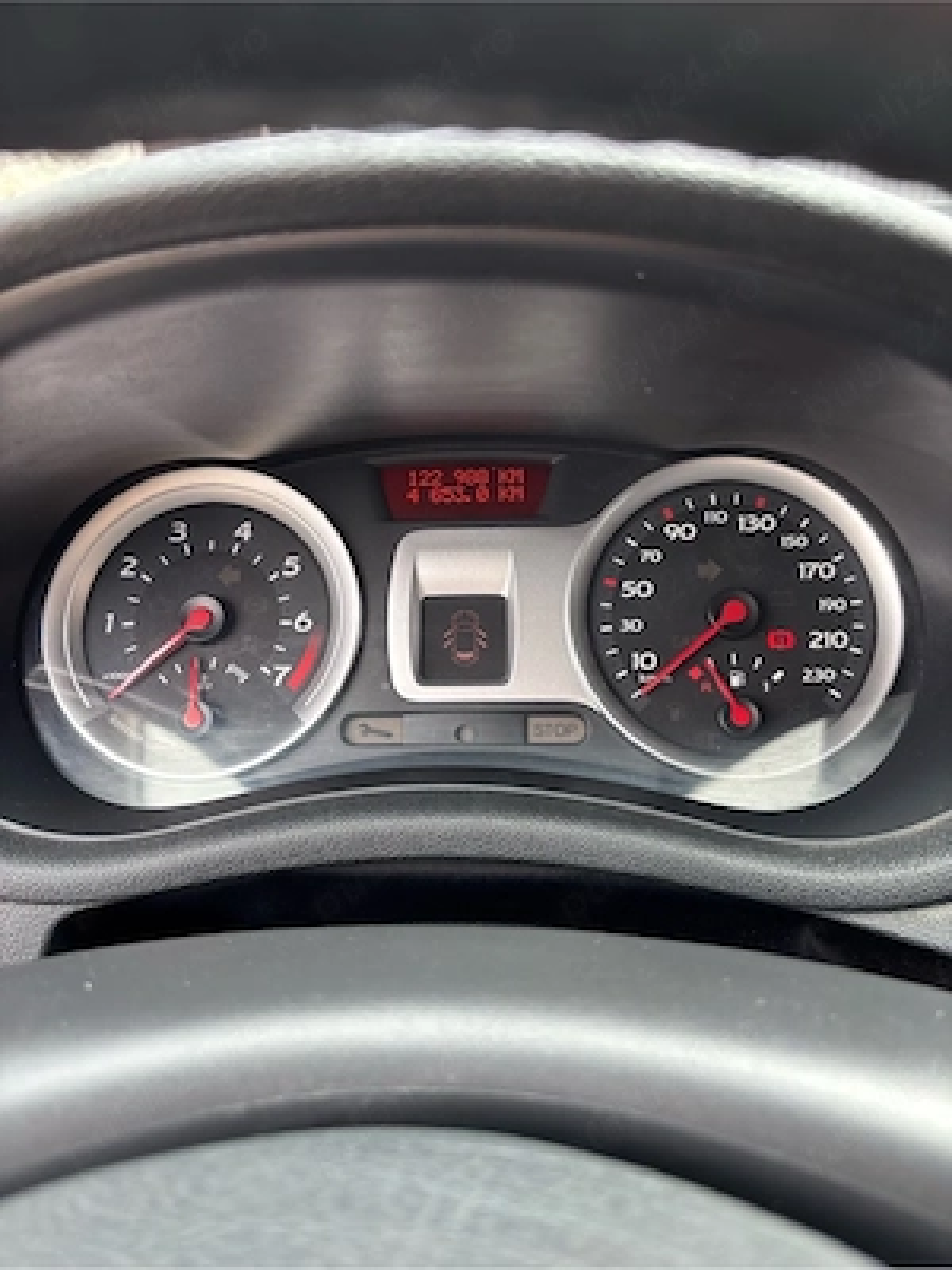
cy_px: 635
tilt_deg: -24.3
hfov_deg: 53.1
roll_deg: +0.5
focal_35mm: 26
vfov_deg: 67.3
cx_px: 476
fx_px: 953
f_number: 1.6
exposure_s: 1/121
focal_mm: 5.96
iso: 50
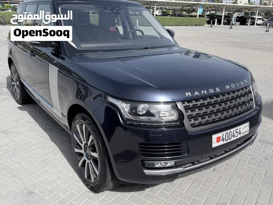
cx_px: 136
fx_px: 189
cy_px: 102
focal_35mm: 24
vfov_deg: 56.8
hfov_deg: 71.6
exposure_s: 1/5319
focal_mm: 6.76
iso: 80
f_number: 1.78
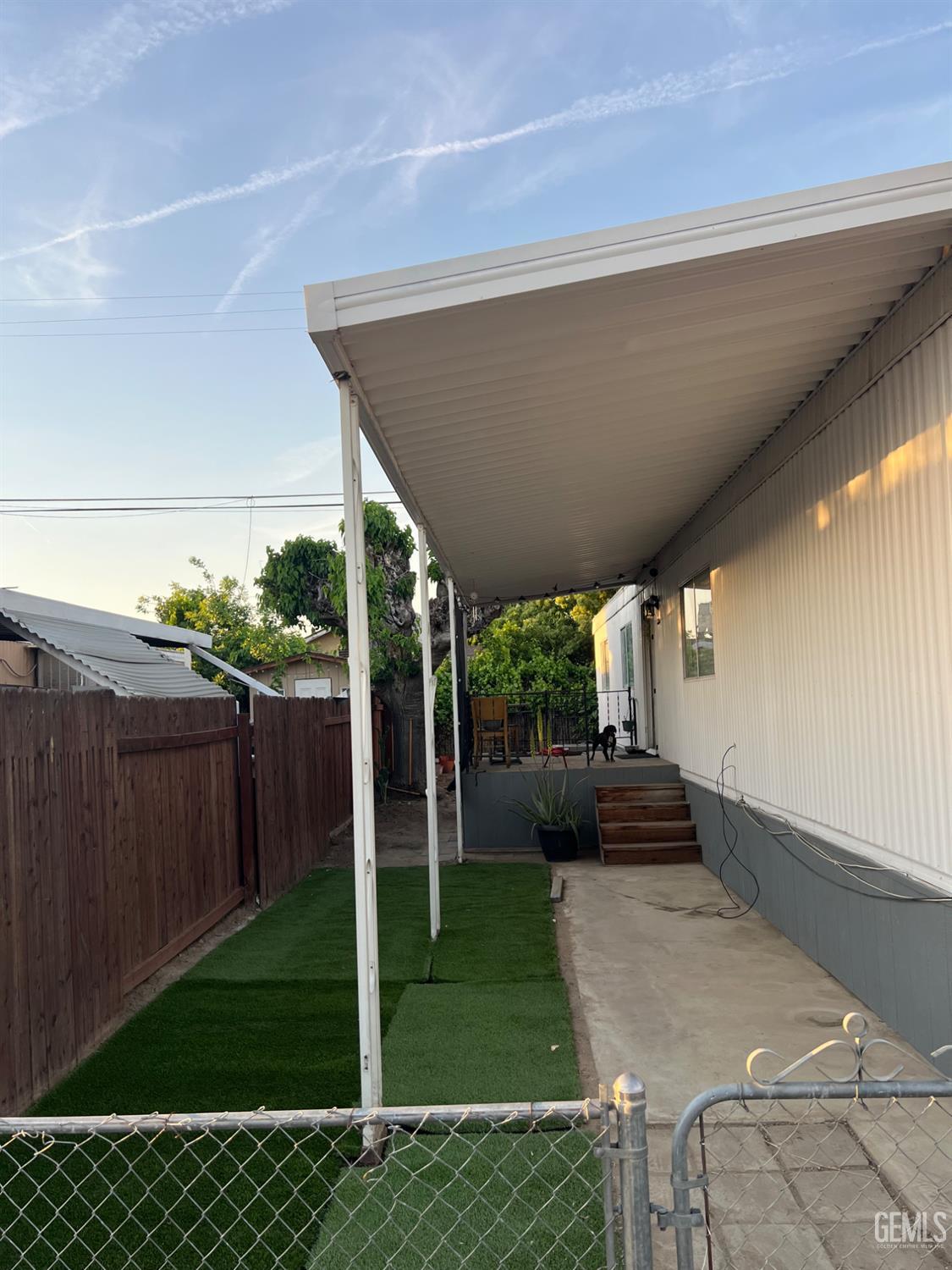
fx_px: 953
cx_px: 476
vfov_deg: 67.3
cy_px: 635
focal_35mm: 26
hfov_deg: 53.1
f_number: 1.5
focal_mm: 5.7
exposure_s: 1/692
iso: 50
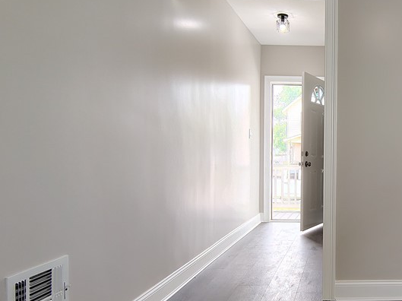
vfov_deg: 45.4
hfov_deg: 51.3
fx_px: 360
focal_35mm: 31
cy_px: 161
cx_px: 365
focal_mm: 2.13
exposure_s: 1/60
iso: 163
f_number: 2.2
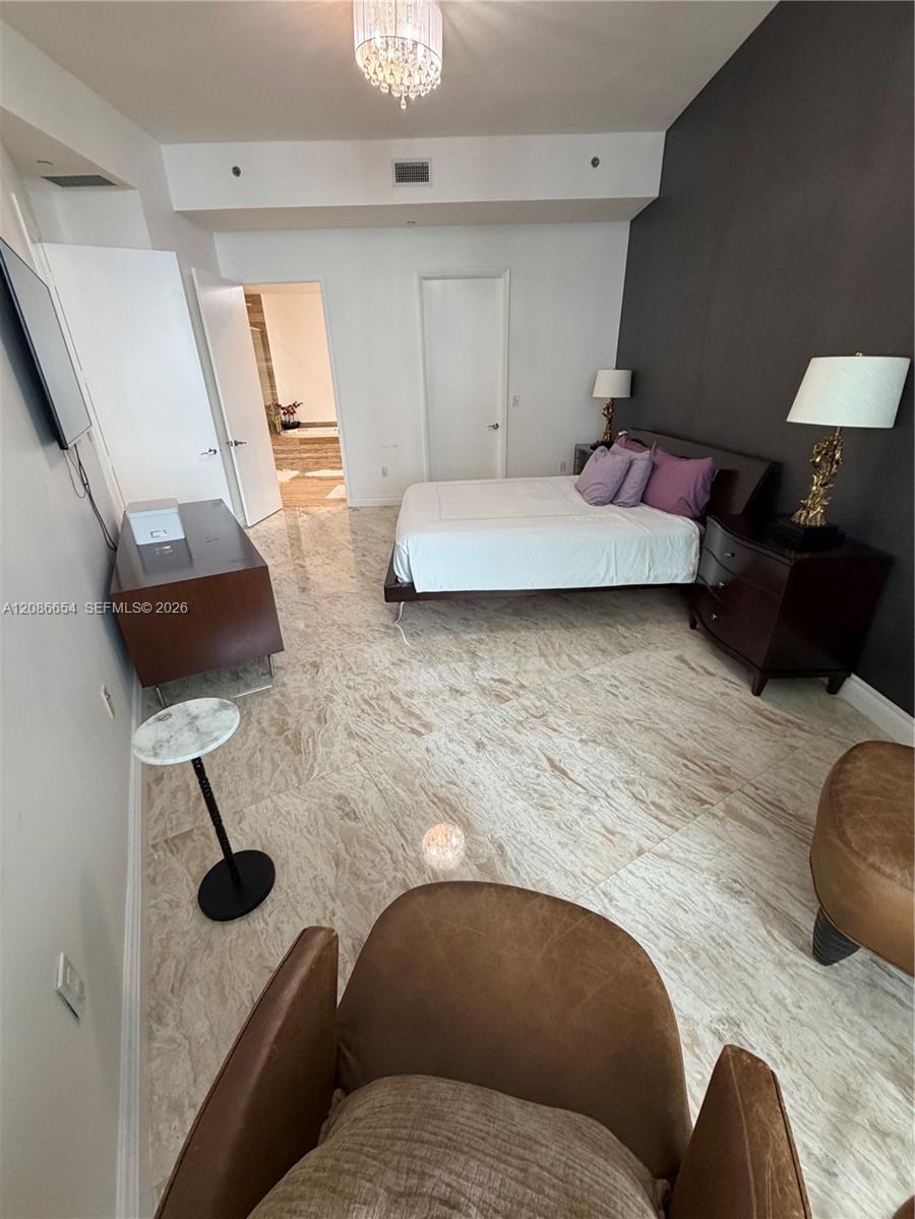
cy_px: 610
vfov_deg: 102.1
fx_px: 493
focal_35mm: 14
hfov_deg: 85.7
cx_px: 458
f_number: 2.2
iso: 250
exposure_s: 1/60
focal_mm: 2.22
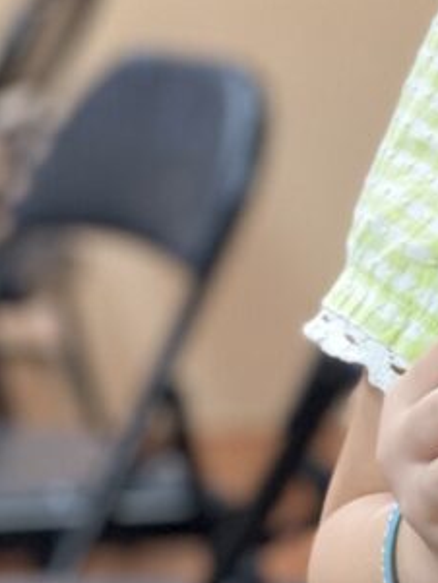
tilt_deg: -5.4
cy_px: 169
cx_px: 841
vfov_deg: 7.0
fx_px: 4771
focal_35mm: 283
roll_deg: -0.1
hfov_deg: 5.2
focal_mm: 7.5
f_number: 2.2
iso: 200
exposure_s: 1/121
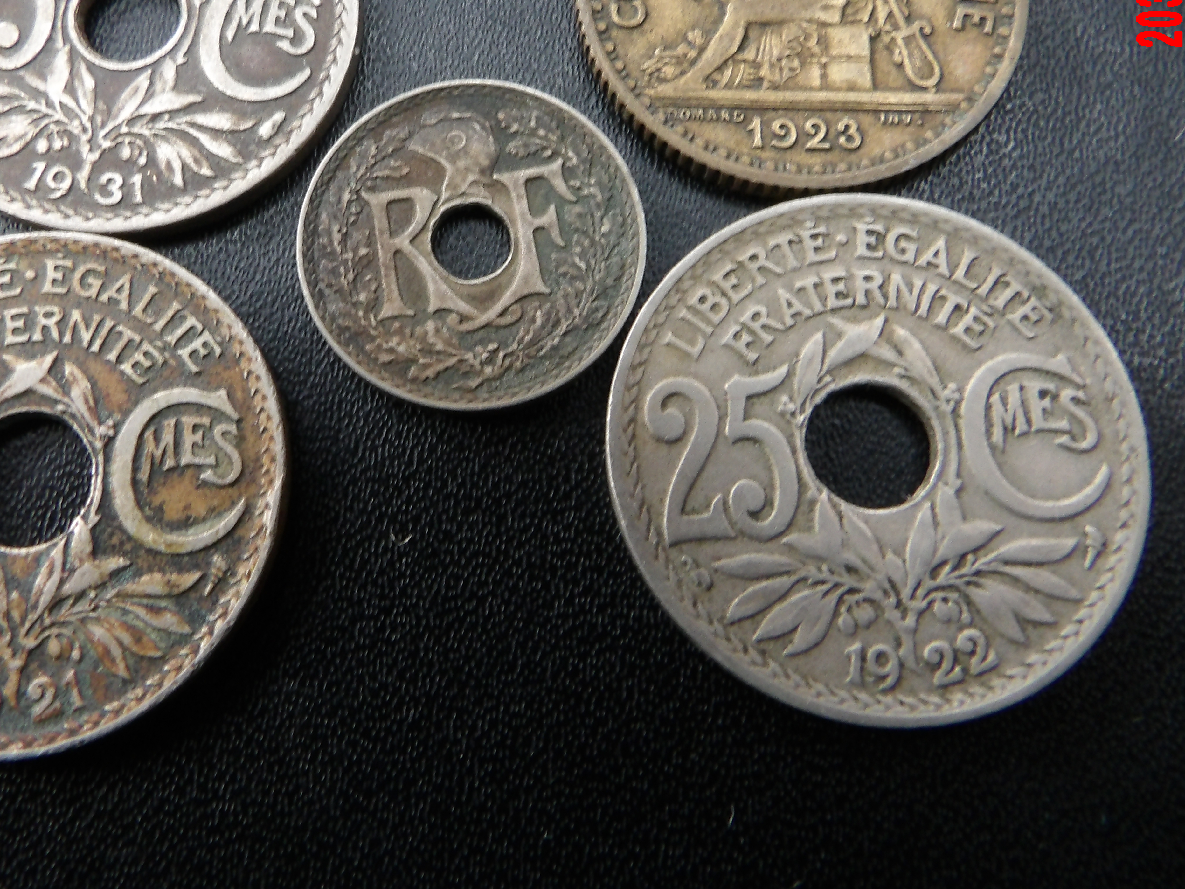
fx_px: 1096
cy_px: 297
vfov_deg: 43.5
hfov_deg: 56.6
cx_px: 518
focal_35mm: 32
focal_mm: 4.2
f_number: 4.1
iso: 286
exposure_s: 1/15
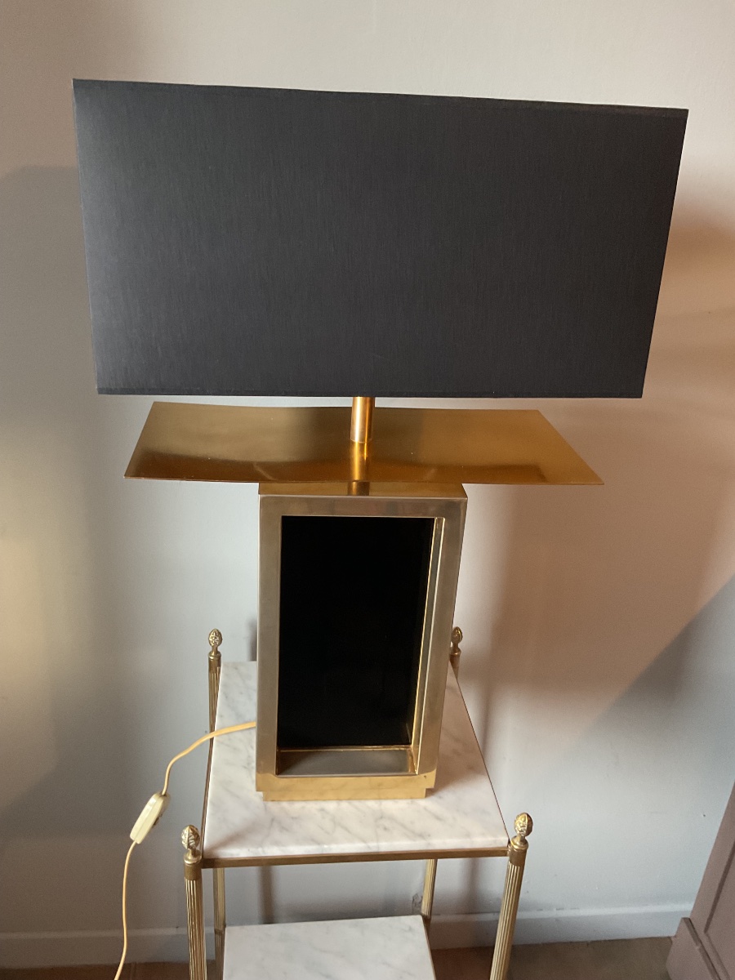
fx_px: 821
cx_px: 368
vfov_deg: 61.7
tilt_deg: -24.7
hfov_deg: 48.2
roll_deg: -3.1
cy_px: 490
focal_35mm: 29
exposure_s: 1/40
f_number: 1.8
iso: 250
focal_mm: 3
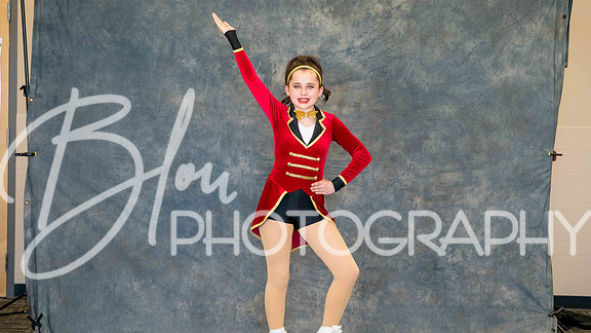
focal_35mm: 92
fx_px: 1442
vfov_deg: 13.2
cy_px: 174
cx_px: 299
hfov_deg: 23.2
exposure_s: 1/160
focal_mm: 85
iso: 2000
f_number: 3.2
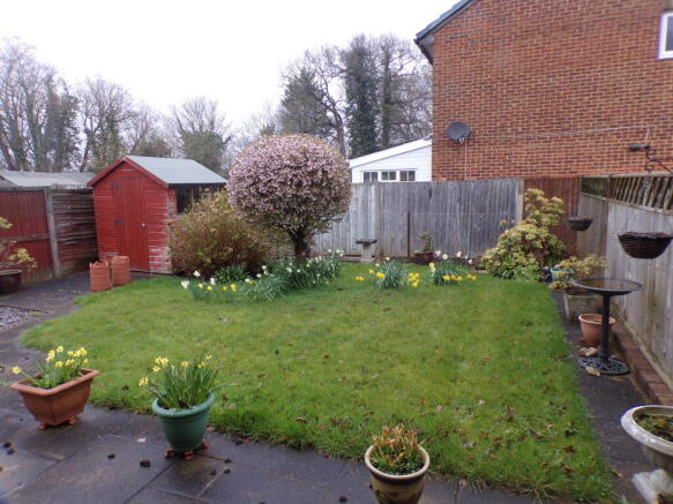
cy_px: 252
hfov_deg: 71.6
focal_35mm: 24
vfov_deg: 56.8
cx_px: 336
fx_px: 467
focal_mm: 4.3
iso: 80
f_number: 4.3
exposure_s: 1/80
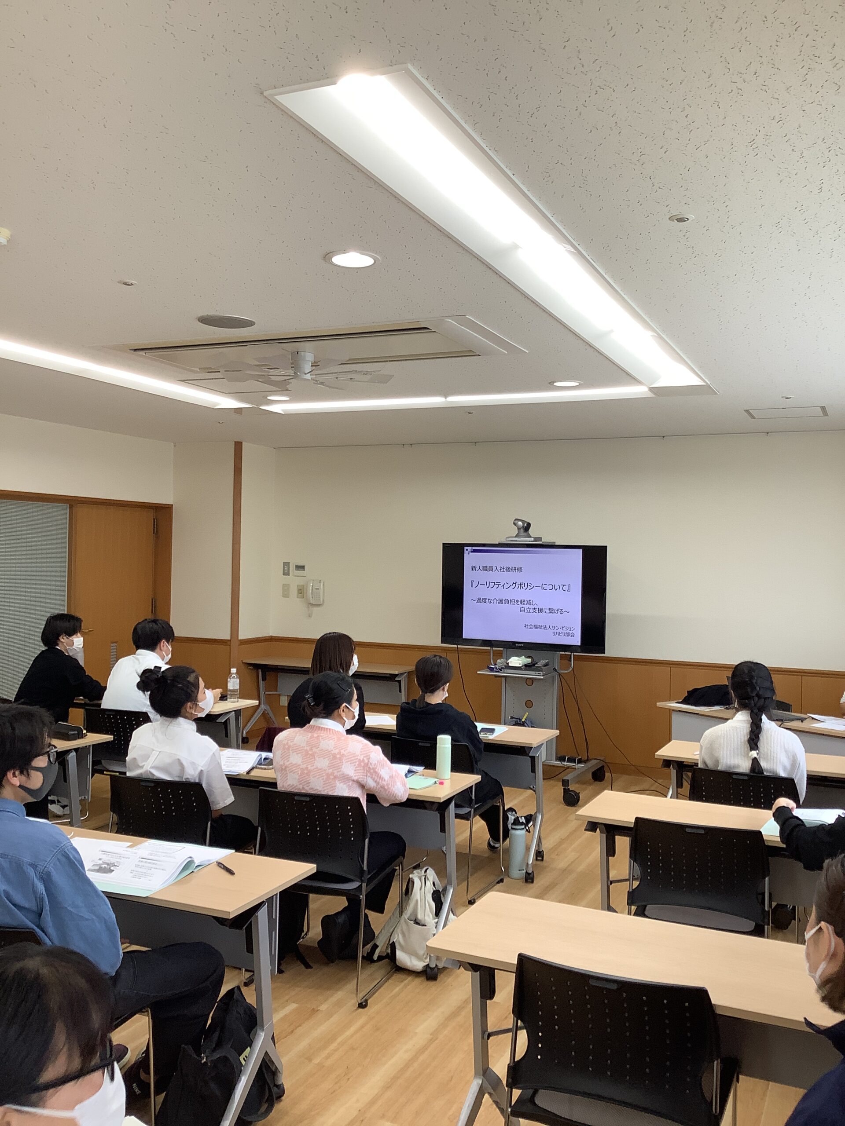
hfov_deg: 45.4
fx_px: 1009
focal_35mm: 31
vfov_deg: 58.4
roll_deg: -1.5
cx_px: 422
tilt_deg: -1.1
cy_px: 563
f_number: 2.4
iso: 50
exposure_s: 1/60
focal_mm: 3.3
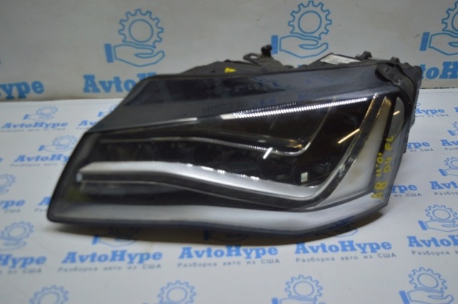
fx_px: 476
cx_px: 229
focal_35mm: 38
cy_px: 152
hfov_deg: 51.3
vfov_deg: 35.4
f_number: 4
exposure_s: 1/125
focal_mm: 25
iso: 400
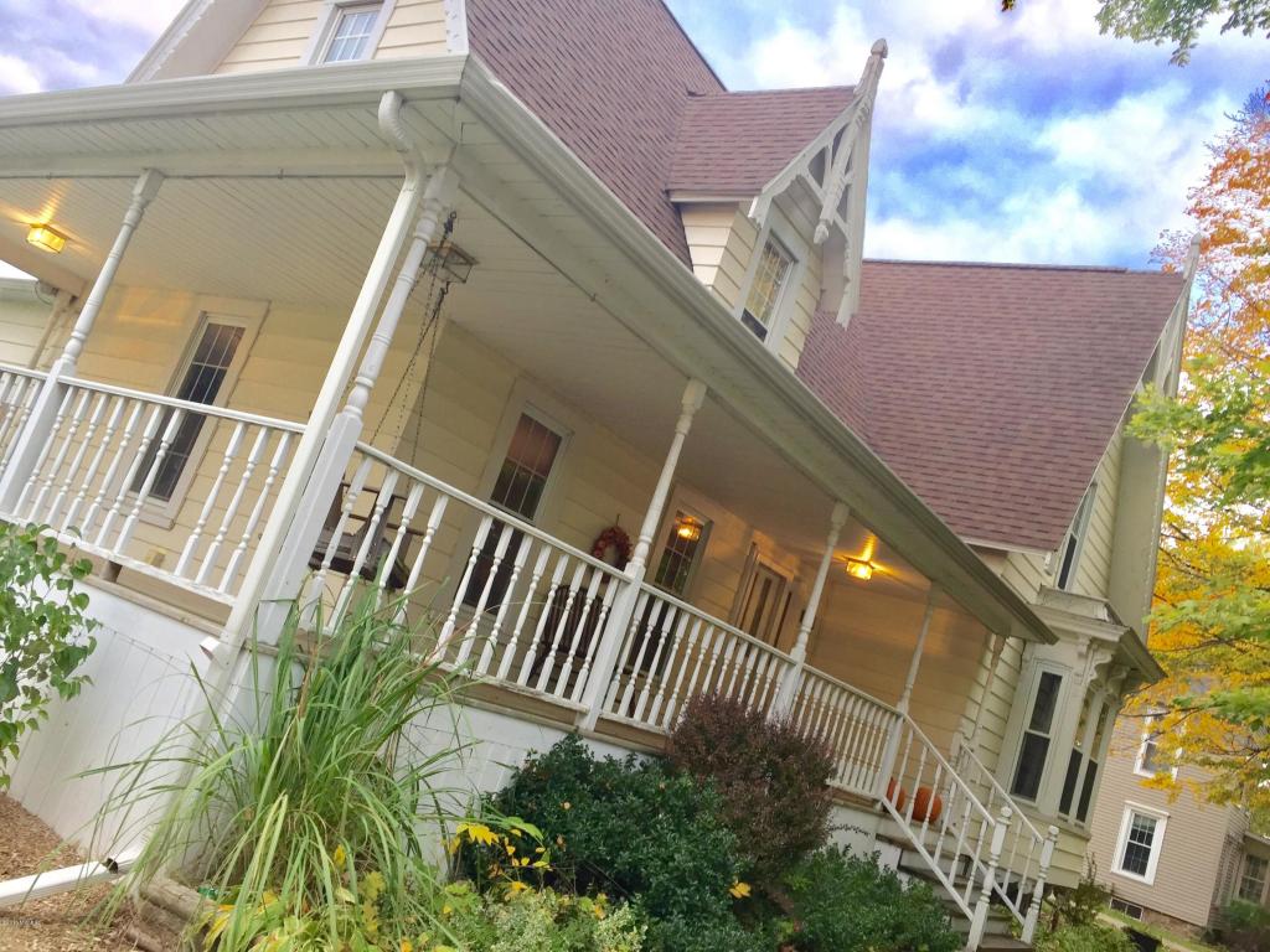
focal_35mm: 29
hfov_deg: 61.7
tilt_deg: +11.1
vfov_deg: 48.2
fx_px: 1064
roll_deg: -18.6
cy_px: 476
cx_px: 635
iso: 32
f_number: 2.2
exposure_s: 1/40
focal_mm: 4.15
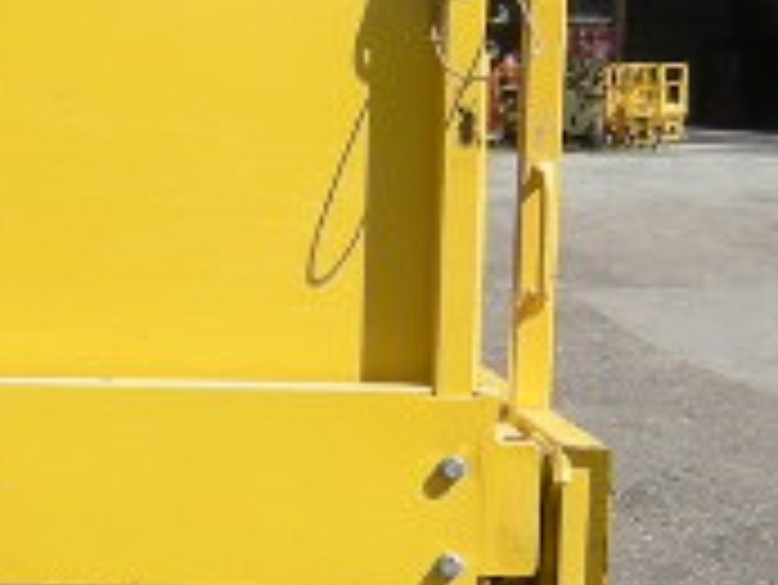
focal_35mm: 166
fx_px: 3733
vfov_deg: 8.9
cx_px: -103
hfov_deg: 11.7
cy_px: 382
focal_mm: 4.7
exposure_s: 1/283
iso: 64
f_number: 5.6
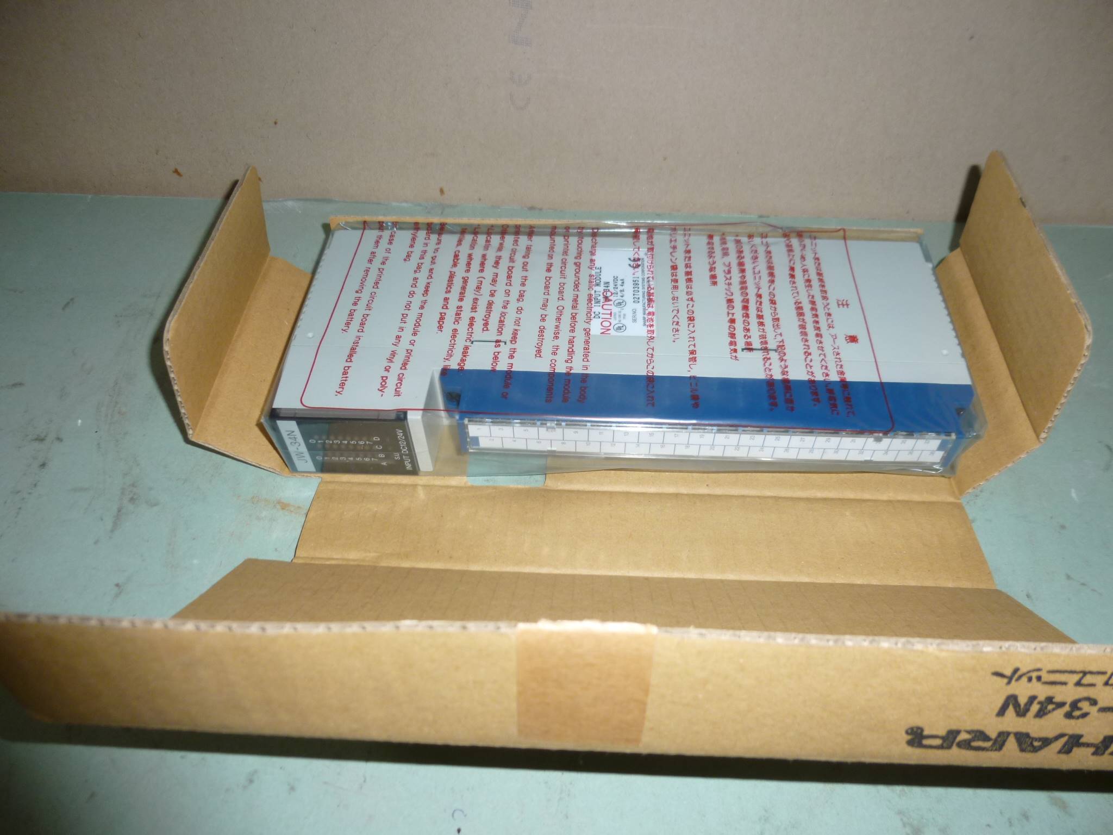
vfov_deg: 54.9
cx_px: 556
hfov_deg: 69.4
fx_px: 804
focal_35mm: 25
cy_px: 418
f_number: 3.1
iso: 100
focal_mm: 4.5
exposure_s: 1/60
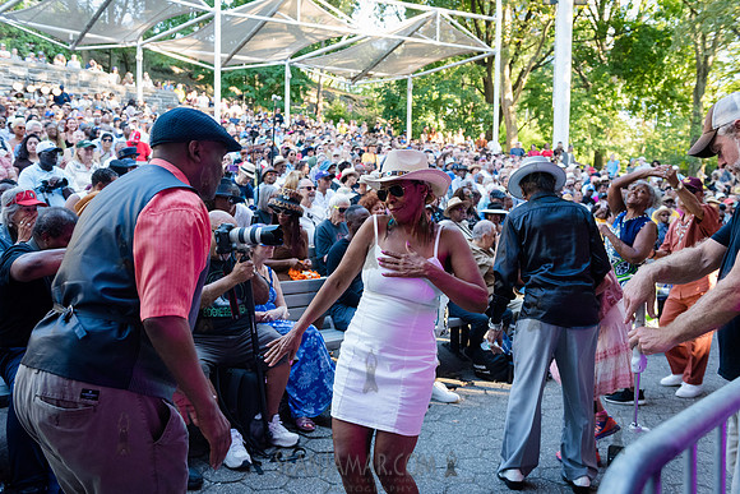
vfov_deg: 41.1
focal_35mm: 32
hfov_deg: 58.7
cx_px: 370
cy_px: 247
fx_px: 658
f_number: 4
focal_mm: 32
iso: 3200
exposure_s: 1/400
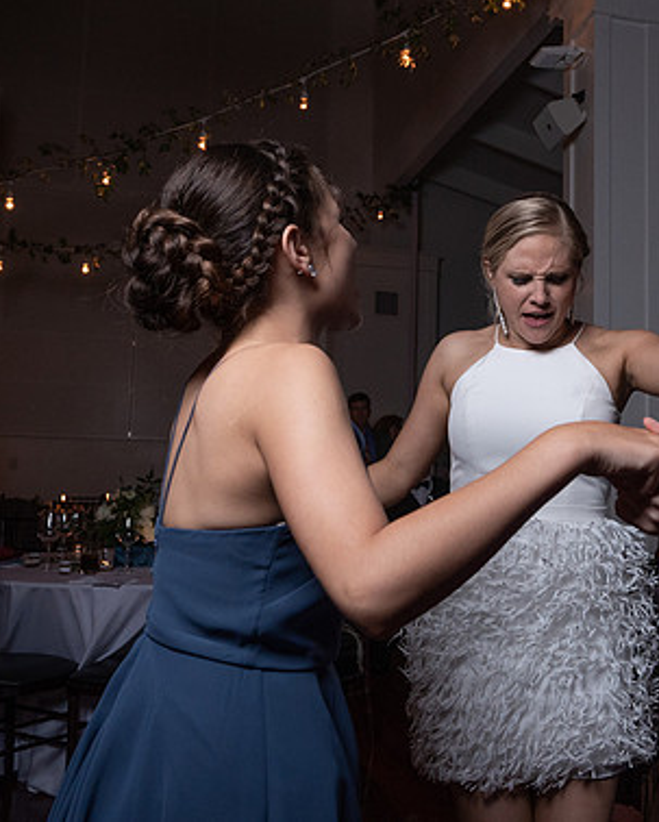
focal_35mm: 38
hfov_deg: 38.6
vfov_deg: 47.9
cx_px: 454
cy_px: 393
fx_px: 925
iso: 2000
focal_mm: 21
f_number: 5.6
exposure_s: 1/200
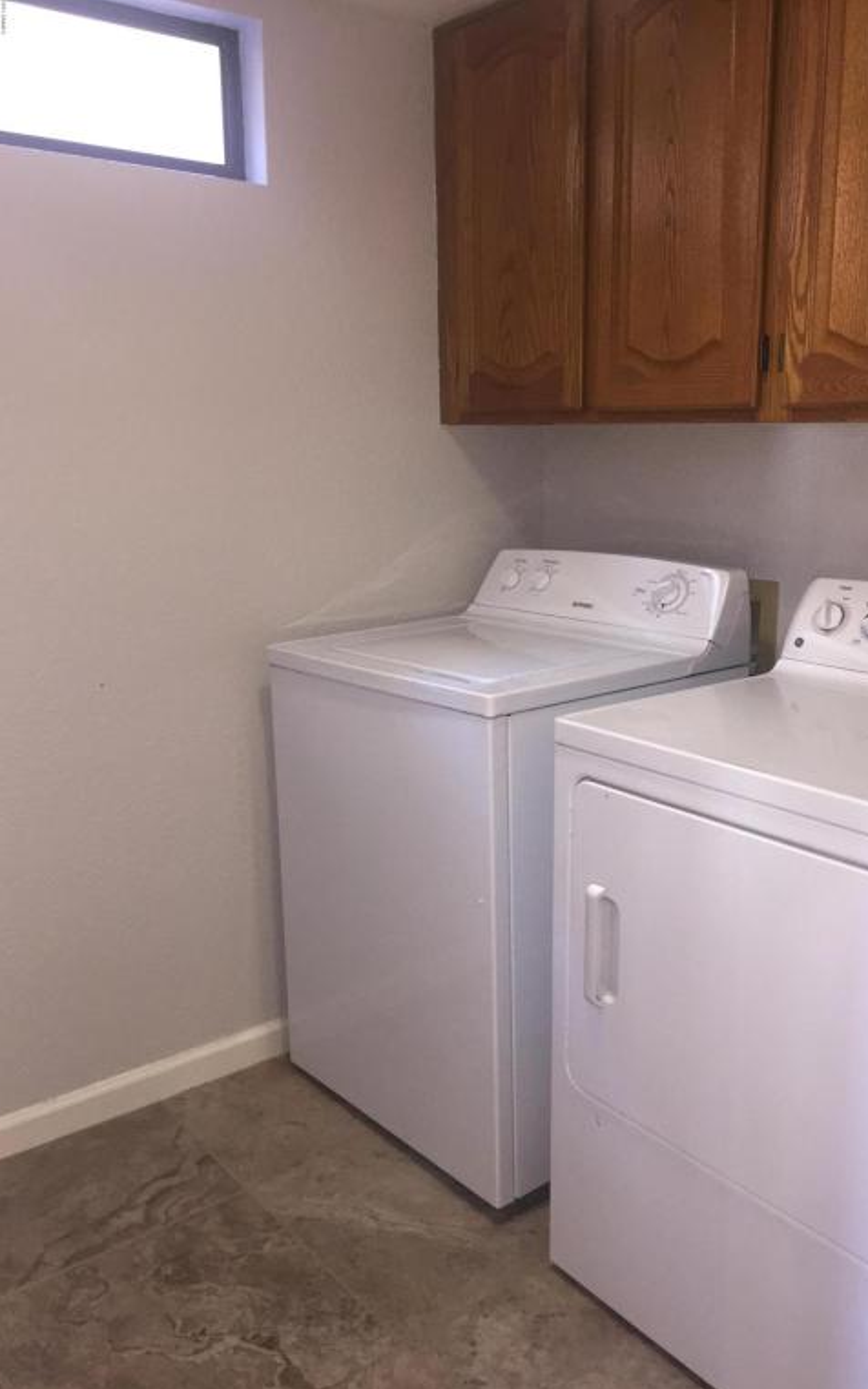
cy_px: 698
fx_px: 1174
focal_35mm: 31
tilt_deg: -12.0
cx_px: 496
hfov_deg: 40.5
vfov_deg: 61.2
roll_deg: -0.5
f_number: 2.2
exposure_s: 1/30
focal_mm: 4.15
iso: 125
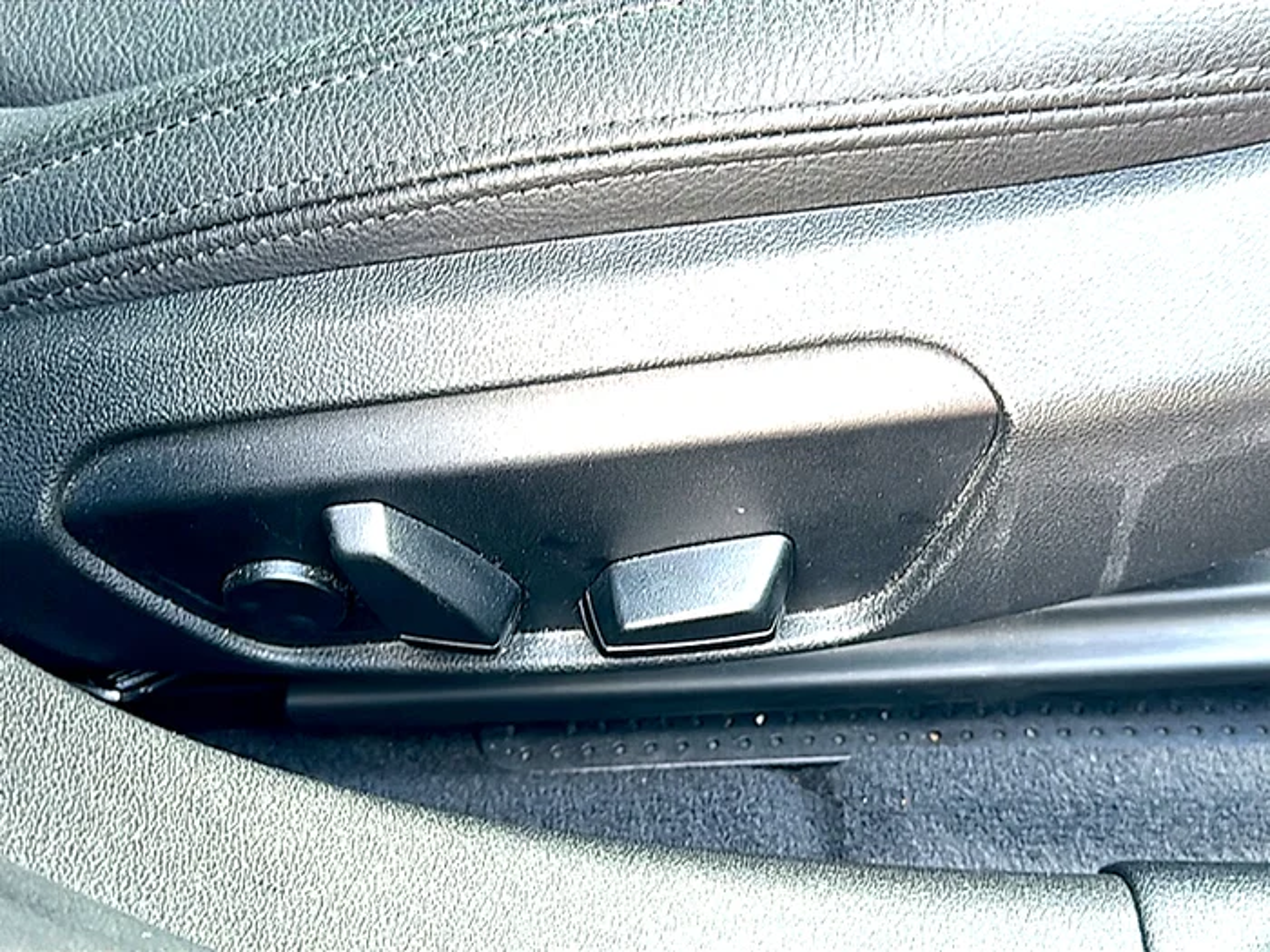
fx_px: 1651
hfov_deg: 42.1
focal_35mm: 45
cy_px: 476
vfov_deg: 32.2
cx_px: 635
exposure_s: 1/92
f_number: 1.78
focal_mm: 6.86
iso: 80
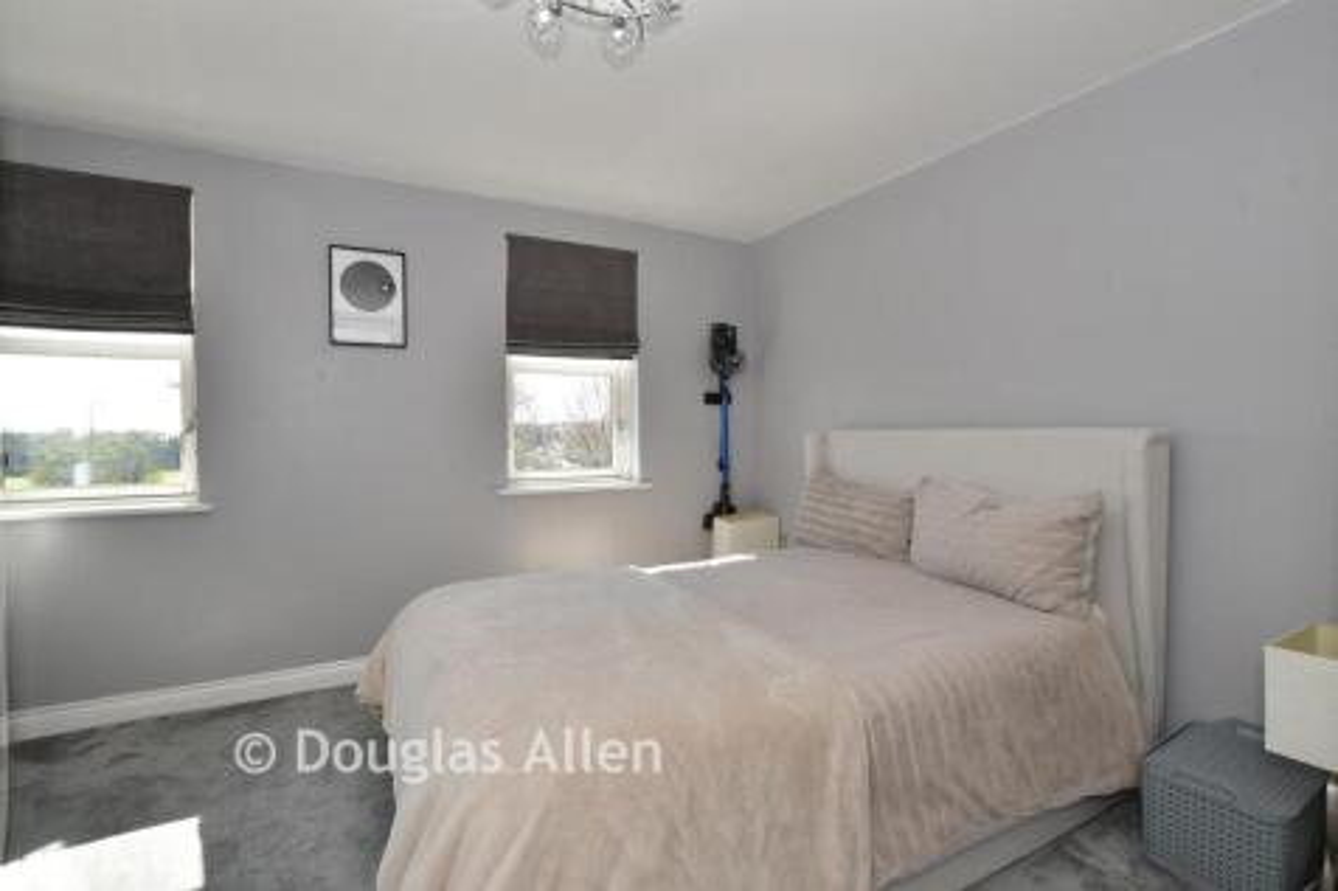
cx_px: 669
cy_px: 446
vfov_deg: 77.3
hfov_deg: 100.4
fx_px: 557
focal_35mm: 15
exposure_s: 1/50
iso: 125
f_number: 8
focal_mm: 10
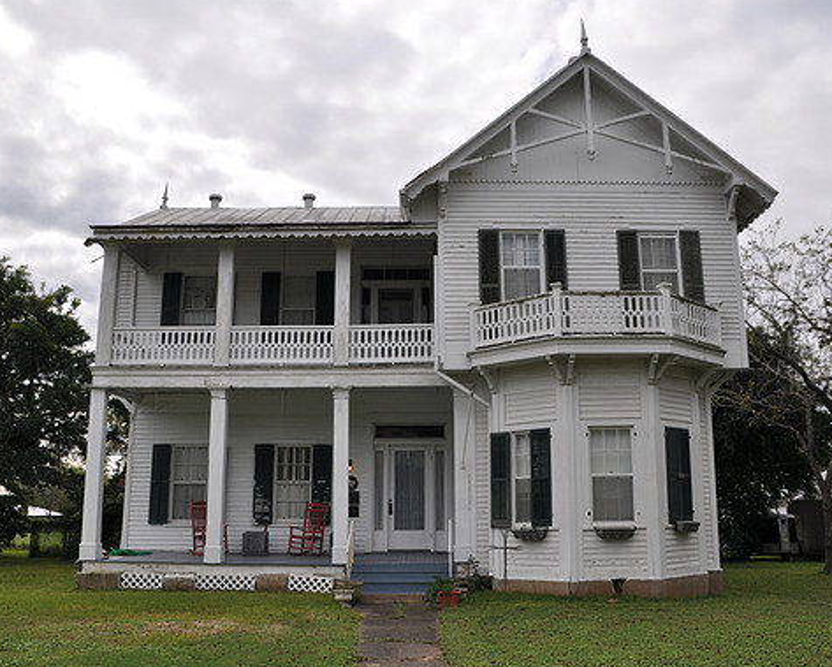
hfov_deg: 57.1
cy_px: 332
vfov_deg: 47.2
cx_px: 438
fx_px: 764
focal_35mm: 31
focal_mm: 18
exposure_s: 1/160
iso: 200
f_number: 13
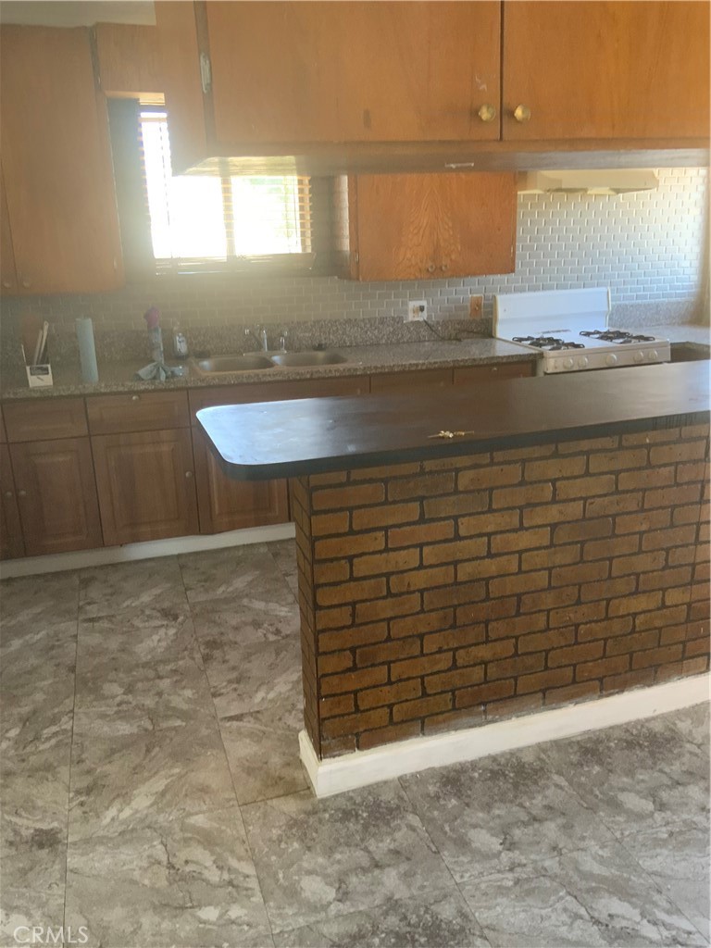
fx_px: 794
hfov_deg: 48.2
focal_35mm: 29
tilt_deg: -17.5
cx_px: 356
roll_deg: +1.6
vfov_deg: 61.7
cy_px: 474
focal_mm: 3
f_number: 1.8
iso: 100
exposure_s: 1/60
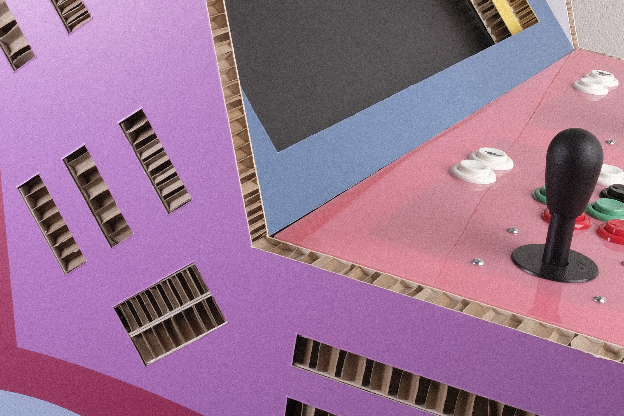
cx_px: 455
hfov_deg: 26.4
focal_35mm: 76
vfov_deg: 17.7
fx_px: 1317
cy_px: 49
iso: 400
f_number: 16
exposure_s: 1/125
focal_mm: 23
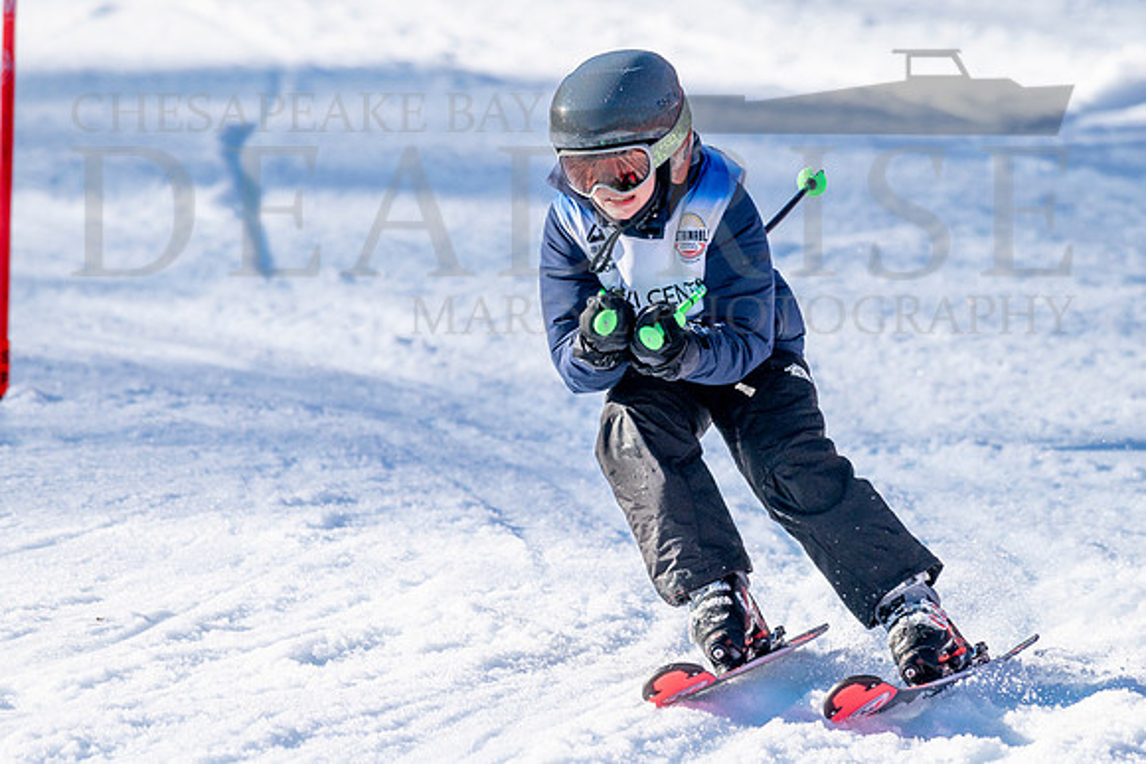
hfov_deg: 2.9
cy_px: 336
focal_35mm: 718
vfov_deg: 1.9
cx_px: 529
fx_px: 22848
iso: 640
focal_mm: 560
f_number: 8
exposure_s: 1/3200
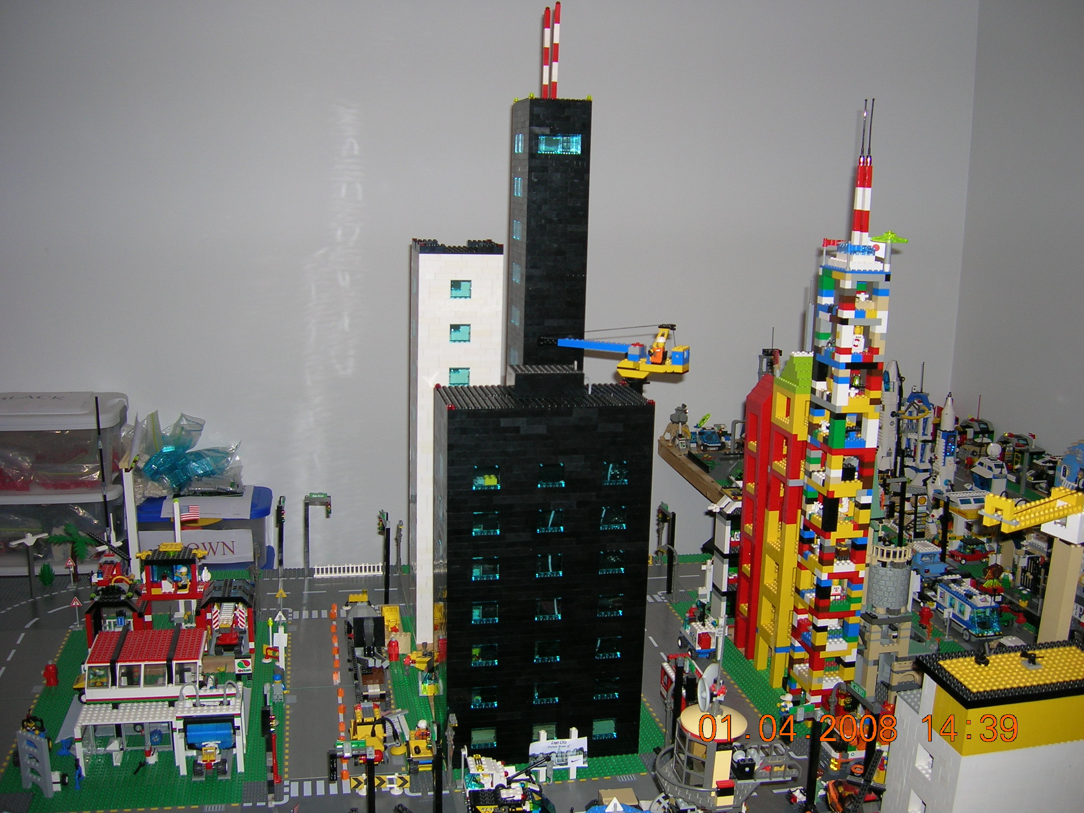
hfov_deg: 54.0
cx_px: 542
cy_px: 406
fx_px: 1065
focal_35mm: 34
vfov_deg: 41.8
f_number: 2.9
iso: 50
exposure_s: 1/60.1
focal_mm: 5.7
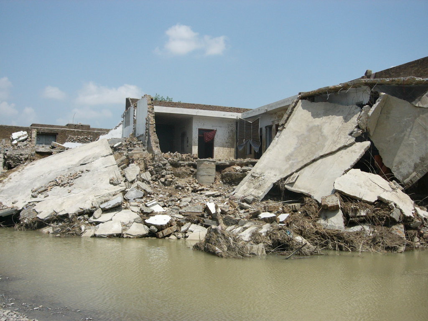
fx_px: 433
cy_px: 160
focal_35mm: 35
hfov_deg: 52.6
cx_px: 214
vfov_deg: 40.7
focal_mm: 5.8
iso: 100
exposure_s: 1/320
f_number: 8
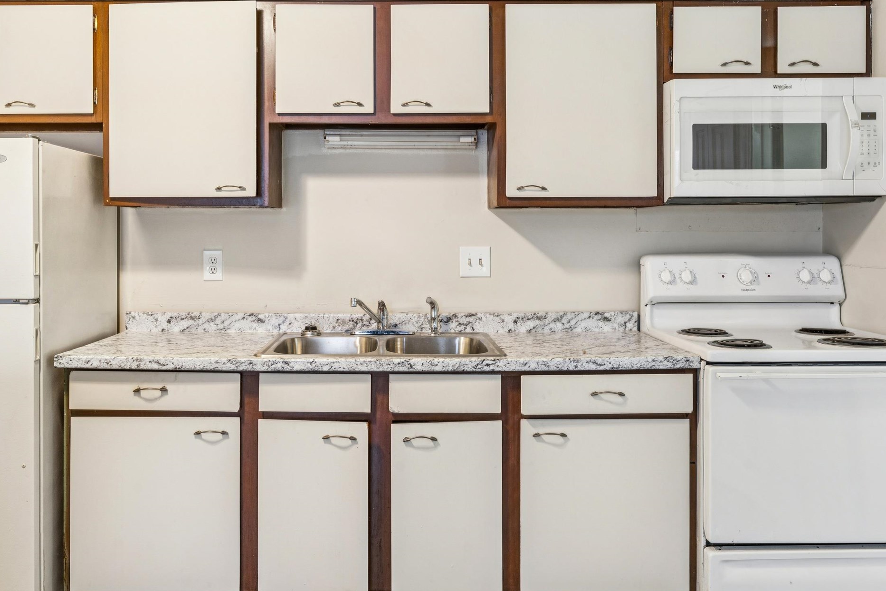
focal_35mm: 29
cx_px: 410
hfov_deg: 63.0
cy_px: 223
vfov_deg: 44.2
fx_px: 721
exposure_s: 1
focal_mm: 17.8
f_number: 13
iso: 400
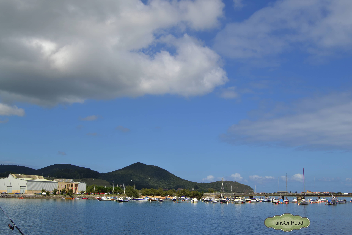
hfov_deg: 43.6
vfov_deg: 29.9
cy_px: 118
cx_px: 176
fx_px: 440
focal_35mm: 45
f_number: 9
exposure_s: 1/320
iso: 100
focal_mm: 30
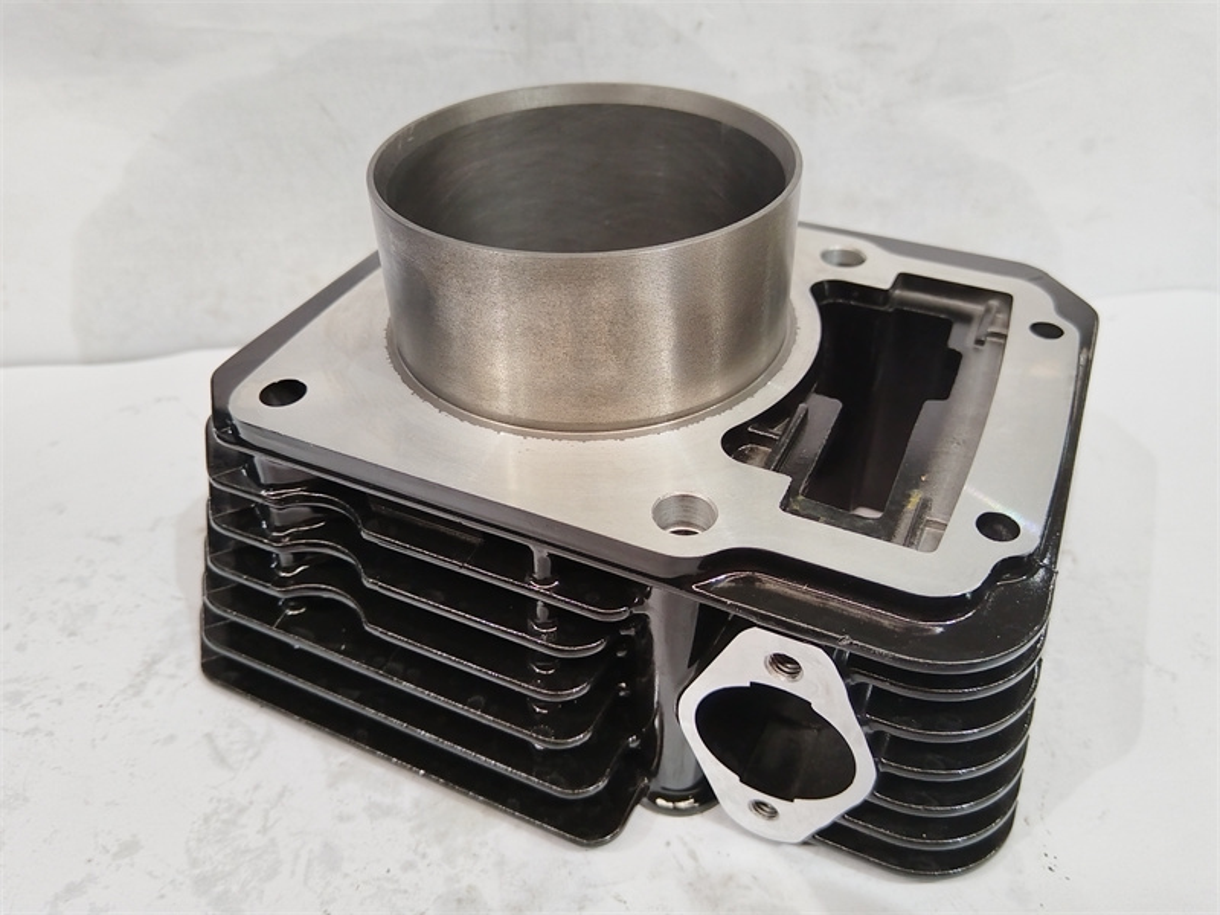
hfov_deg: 67.3
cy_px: 458
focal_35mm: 26
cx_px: 610
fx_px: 916
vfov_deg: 53.1
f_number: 1.9
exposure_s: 1/33.3
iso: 1768
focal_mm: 4.95
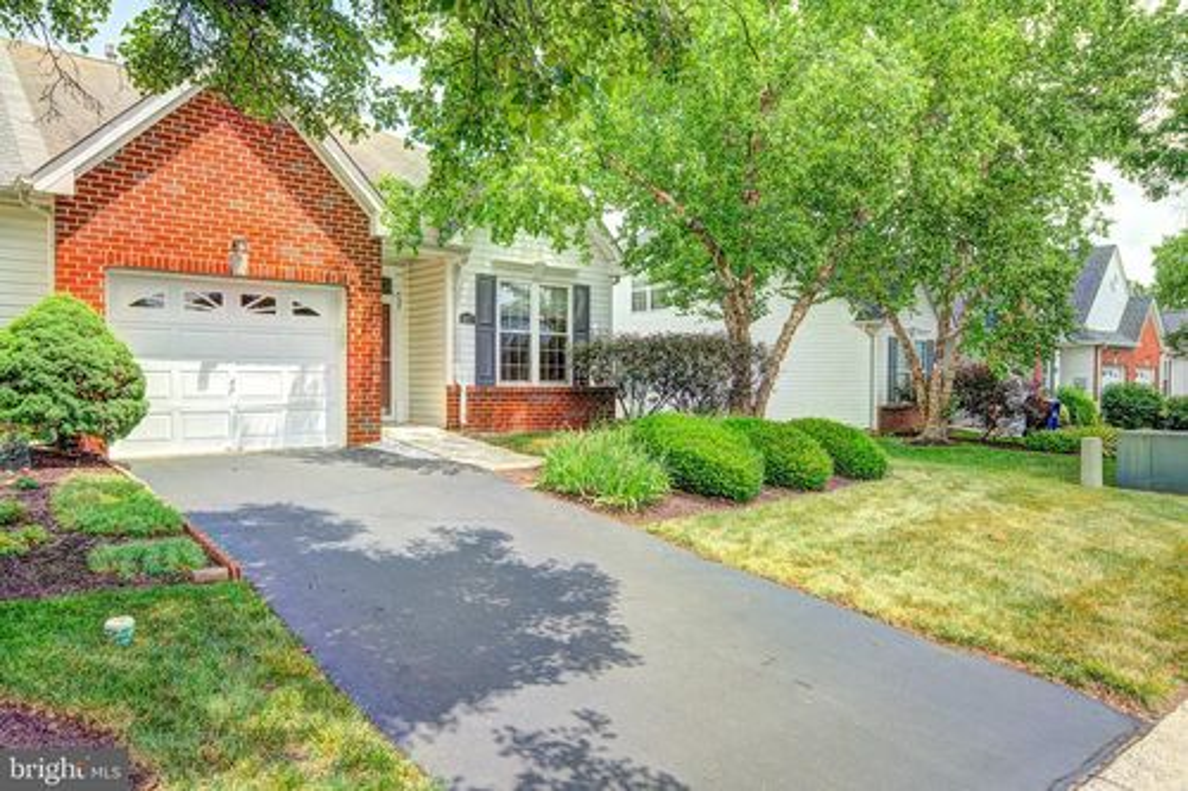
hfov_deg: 73.8
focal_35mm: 24
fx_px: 792
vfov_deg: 53.1
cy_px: 396
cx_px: 594
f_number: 8
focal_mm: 24
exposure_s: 1/80
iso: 100
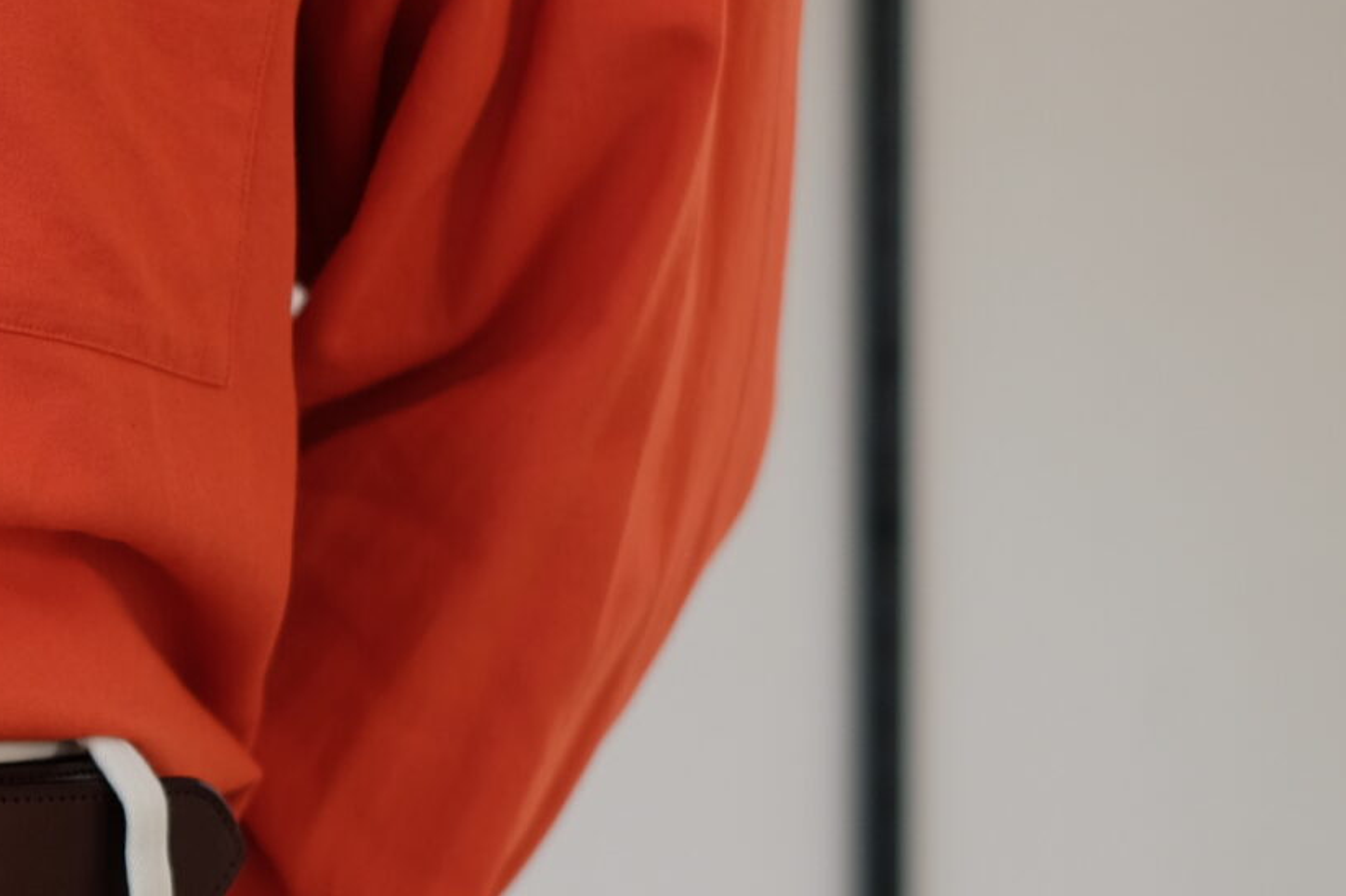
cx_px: -652
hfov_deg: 11.9
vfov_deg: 8.3
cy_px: 848
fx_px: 6165
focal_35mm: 165
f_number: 2
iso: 200
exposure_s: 1/320
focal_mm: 35
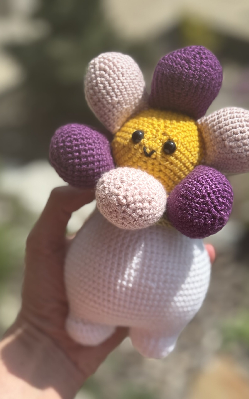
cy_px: 200
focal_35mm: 51
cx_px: 143
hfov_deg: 25.3
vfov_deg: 39.6
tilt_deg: -42.0
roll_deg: +6.6
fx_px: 554
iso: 64
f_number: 1.78
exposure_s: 1/4608
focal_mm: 6.76
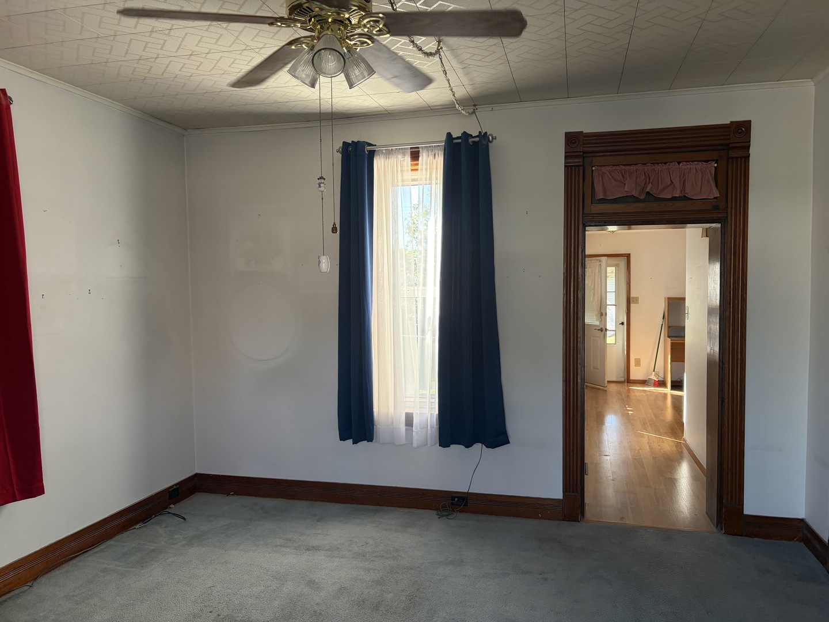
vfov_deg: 53.1
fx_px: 623
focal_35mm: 26
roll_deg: +1.7
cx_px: 414
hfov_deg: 67.3
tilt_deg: -0.9
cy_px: 311
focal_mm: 5.96
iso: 125
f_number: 1.6
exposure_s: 1/122
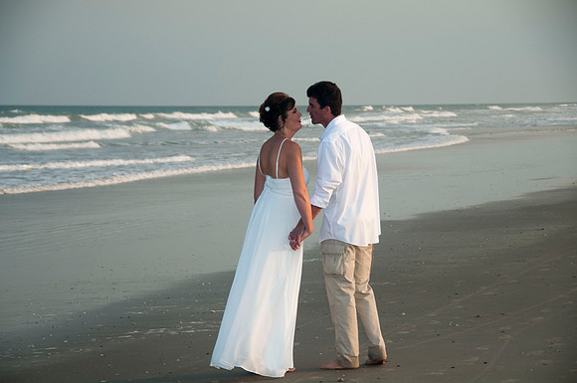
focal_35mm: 127
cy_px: 192
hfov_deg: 16.1
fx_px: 2040
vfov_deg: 10.7
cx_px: 283
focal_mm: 82
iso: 100
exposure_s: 1/250
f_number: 5.6
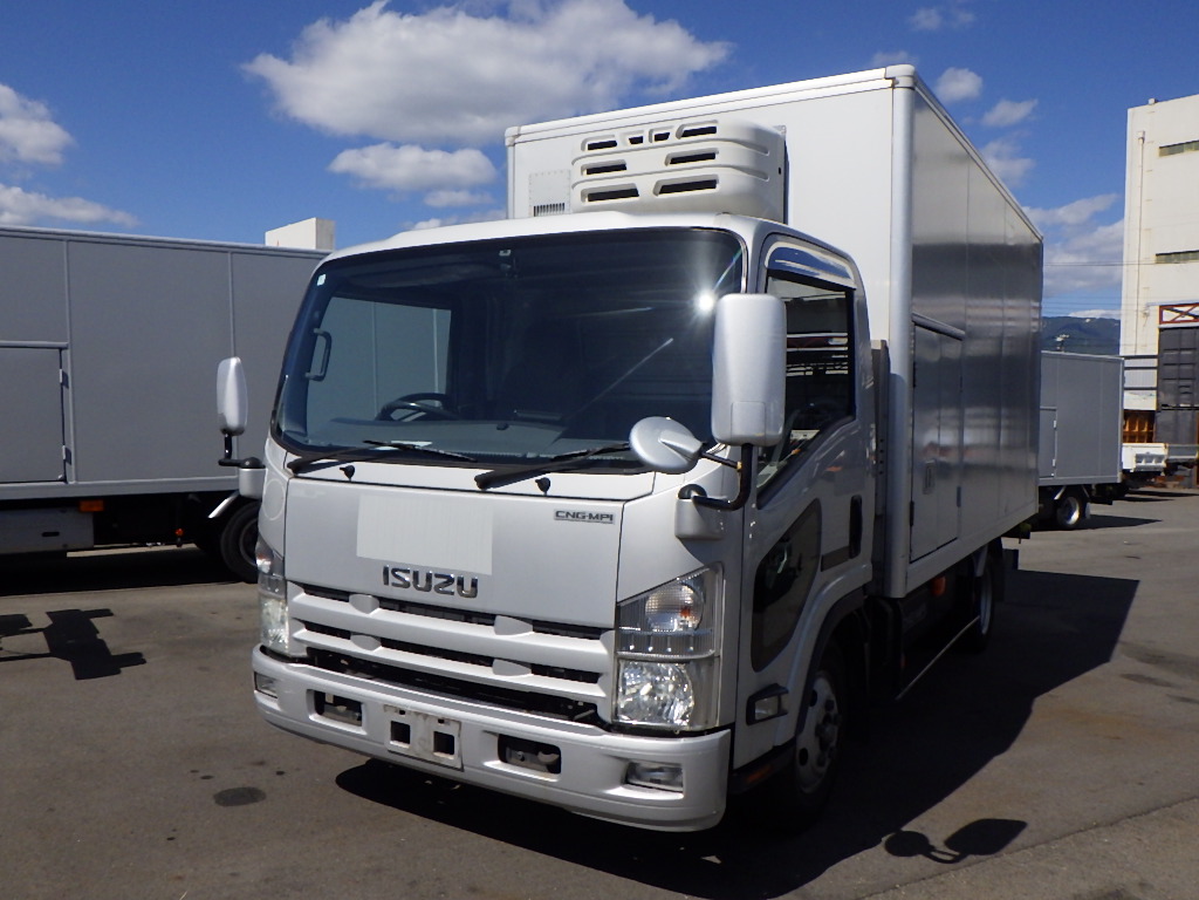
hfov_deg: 63.4
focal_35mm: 28
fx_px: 970
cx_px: 600
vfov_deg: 49.7
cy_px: 450
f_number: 4.2
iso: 250
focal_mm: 5
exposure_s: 1/4000
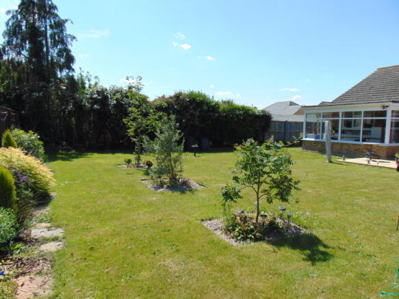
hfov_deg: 69.4
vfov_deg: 54.9
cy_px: 150
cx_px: 200
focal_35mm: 25
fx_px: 288
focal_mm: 4.5
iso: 80
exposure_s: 1/160
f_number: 7.7
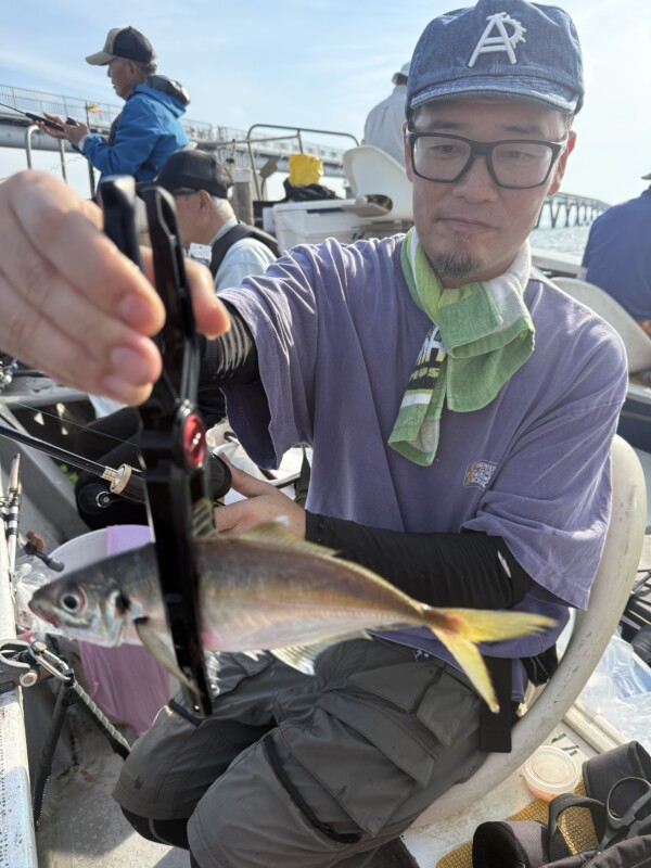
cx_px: 326
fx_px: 602
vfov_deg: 71.6
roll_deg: -1.1
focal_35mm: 24
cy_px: 434
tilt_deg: -18.4
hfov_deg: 56.8
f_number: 1.78
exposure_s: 1/2525
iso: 100
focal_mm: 6.76
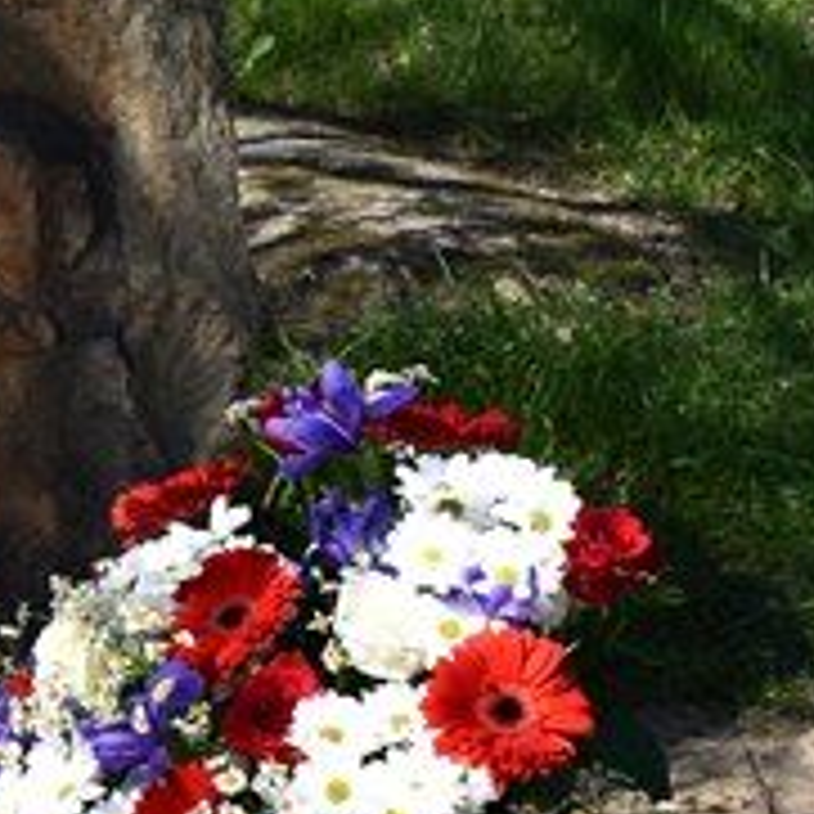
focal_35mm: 151
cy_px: 403
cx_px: -499
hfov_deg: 11.0
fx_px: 4028
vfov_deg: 11.5
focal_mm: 21
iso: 100
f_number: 7.1
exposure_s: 1/200
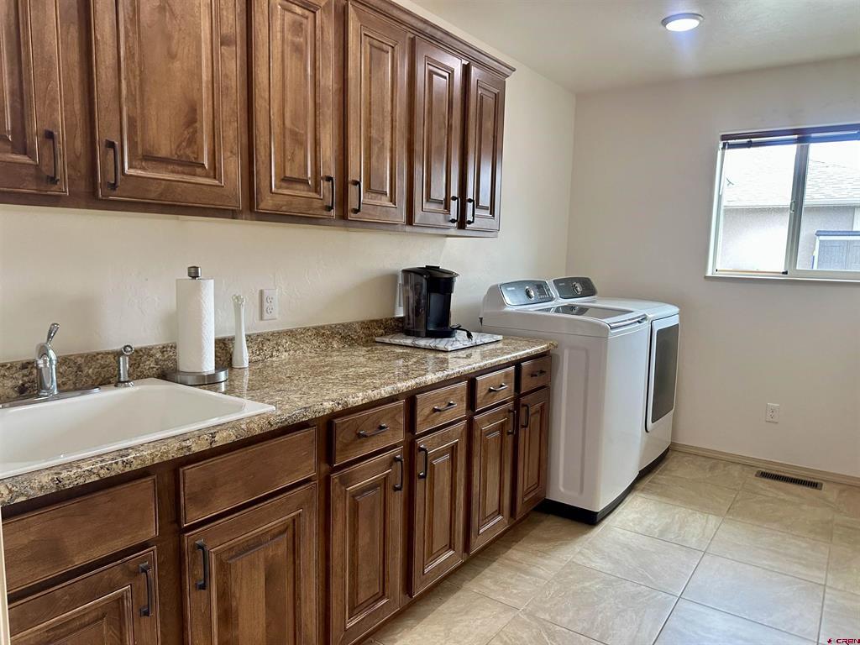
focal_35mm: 24
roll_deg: -2.1
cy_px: 322
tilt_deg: -6.9
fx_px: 596
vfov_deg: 56.8
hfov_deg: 71.6
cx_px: 430
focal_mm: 6.86
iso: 200
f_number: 1.78
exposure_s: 1/120
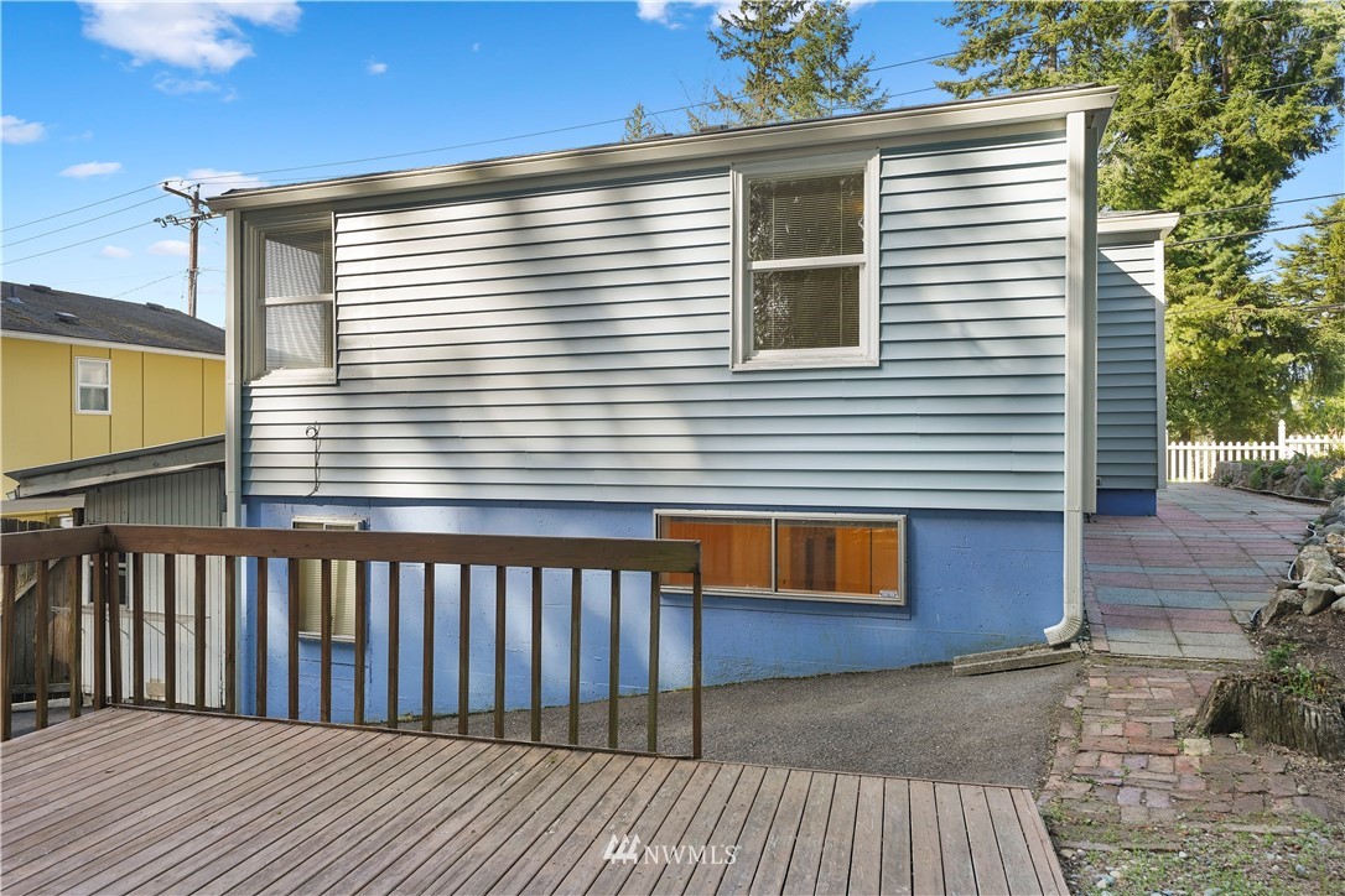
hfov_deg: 73.7
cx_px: 672
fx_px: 897
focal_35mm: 24
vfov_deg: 53.1
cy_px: 448
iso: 320
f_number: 6.3
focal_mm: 24
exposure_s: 1/40
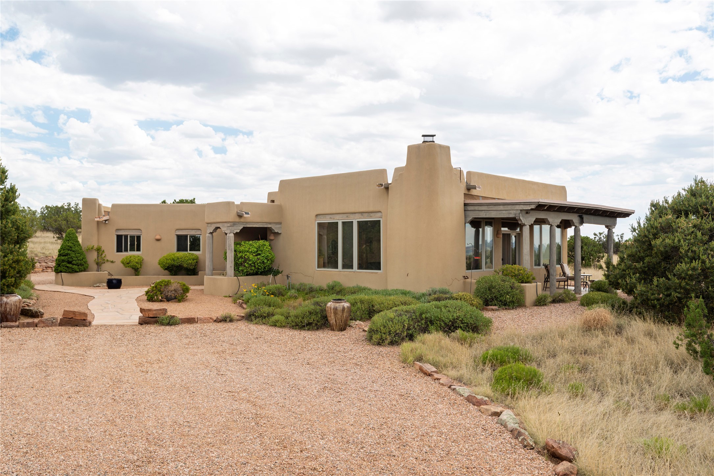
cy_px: 238
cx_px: 357
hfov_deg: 60.3
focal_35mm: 31
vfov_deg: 42.3
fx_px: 615
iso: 140
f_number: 11
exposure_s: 1/125
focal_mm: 31
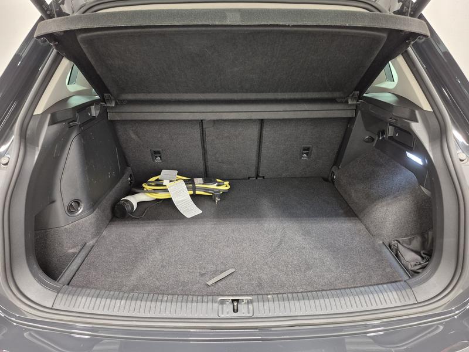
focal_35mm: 23
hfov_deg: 73.9
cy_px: 176
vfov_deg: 58.9
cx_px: 234
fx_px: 312
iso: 400
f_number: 1.8
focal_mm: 5.4
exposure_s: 1/31
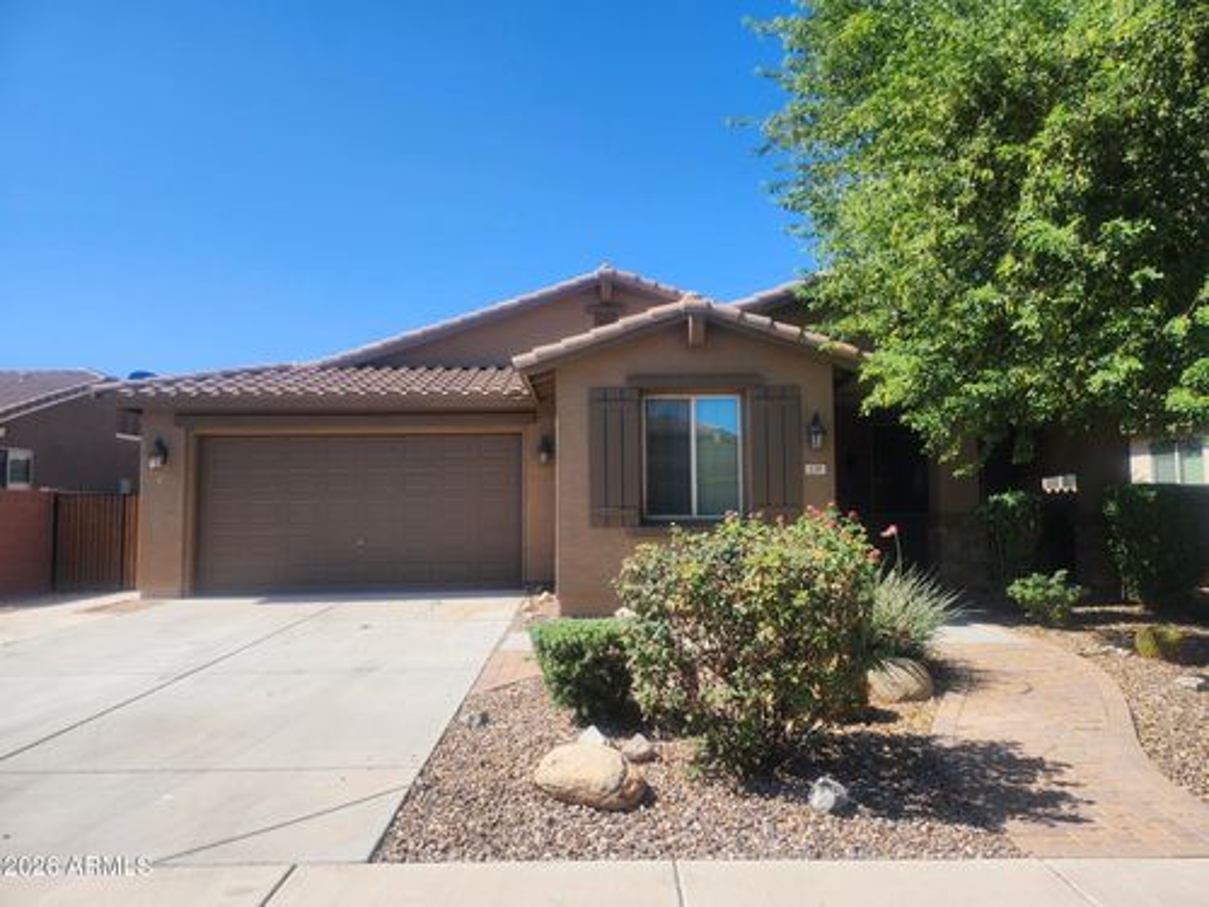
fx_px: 803
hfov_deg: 73.9
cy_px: 454
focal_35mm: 23
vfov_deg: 58.9
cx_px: 604
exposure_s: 1/1250
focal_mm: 5.54
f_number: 1.8
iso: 25
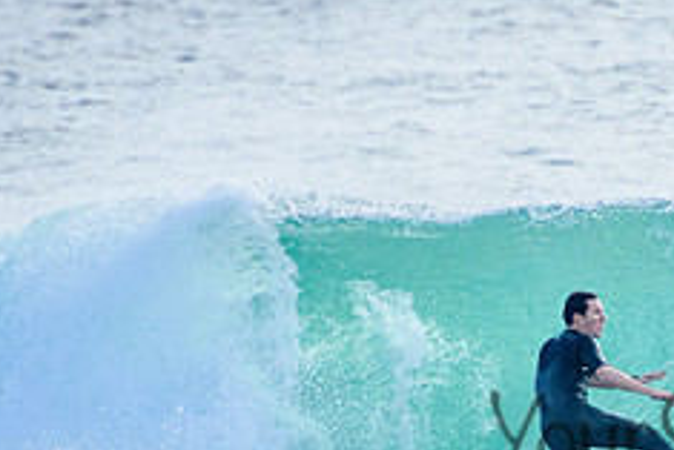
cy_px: 411
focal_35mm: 1478
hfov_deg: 1.4
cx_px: 786
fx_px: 27687
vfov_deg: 0.9
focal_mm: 400
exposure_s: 1/2000
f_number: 5.6
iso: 560
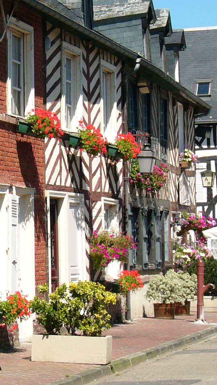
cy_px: 149
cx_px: -33
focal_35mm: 132
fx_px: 1350
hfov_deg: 9.1
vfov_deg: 16.2
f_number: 10.4
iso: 50
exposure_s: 1/60
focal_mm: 10
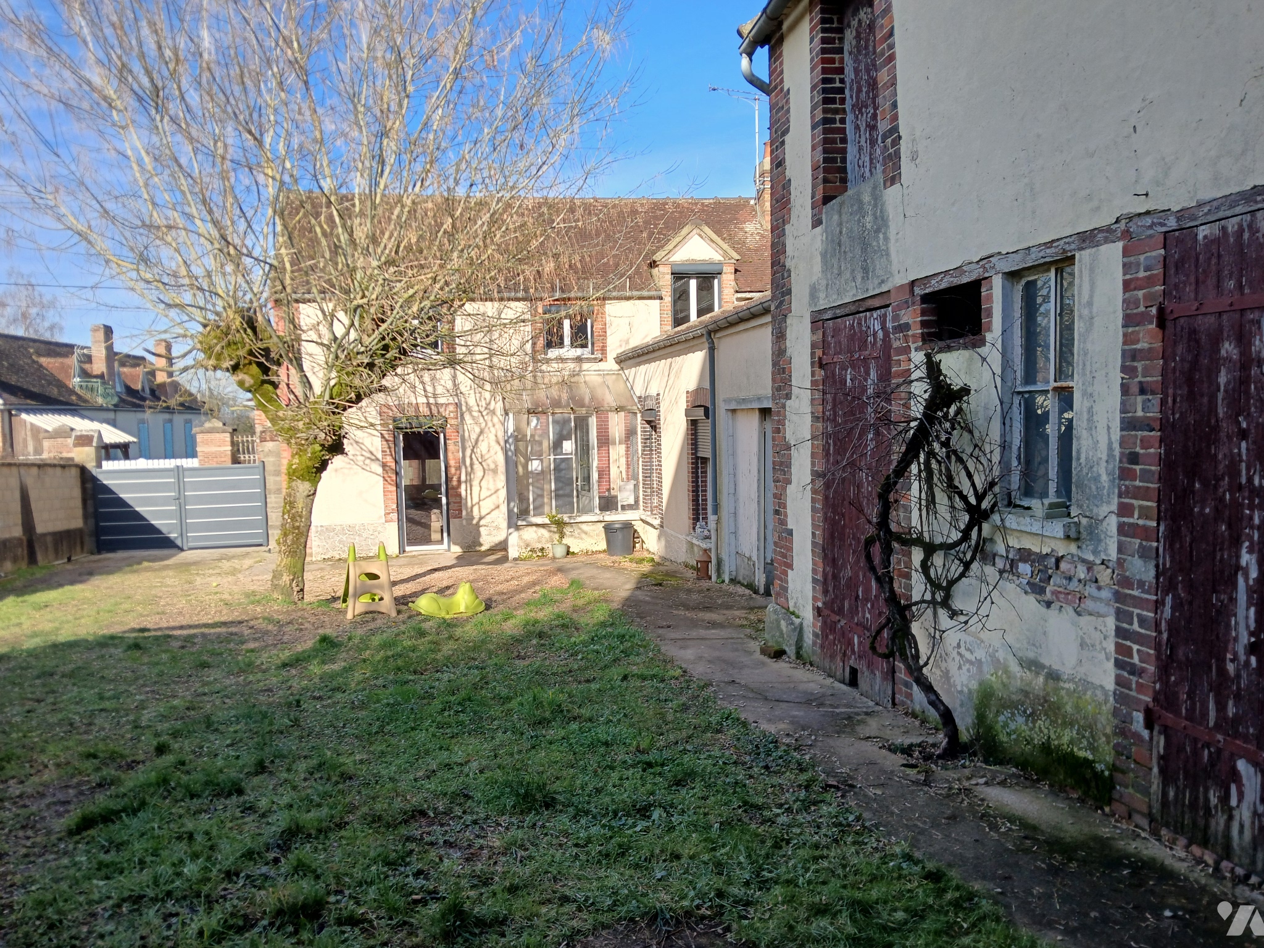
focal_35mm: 26
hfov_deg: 67.3
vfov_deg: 53.1
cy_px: 474
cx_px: 632
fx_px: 949
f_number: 1.8
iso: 20
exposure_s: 1/368
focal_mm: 3.98
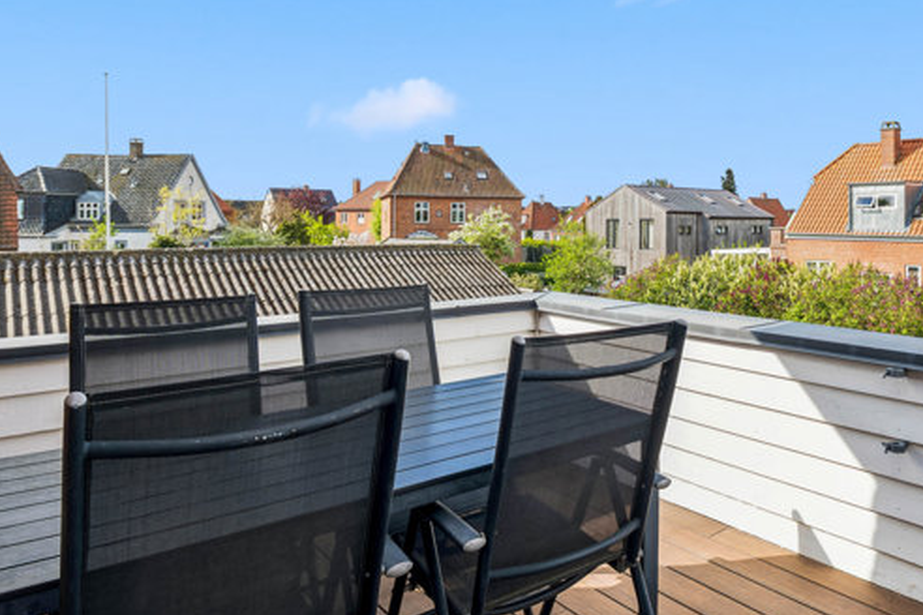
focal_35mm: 26
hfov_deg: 66.2
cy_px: 207
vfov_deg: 48.7
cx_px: 660
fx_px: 667
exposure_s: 1/80
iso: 160
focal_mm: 16
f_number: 10
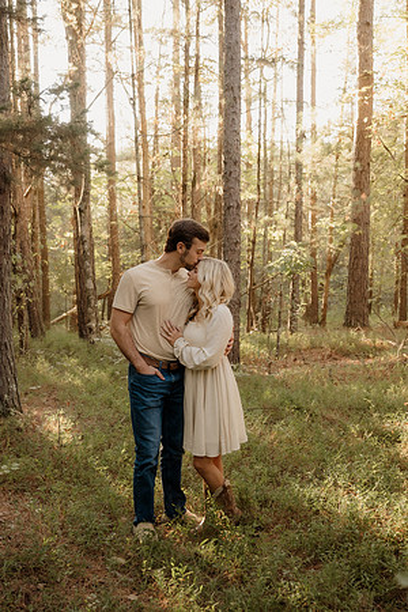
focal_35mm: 39
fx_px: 663
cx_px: 204
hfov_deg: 34.2
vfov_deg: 49.6
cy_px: 306
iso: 500
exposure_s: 1/125
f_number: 2.8
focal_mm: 26
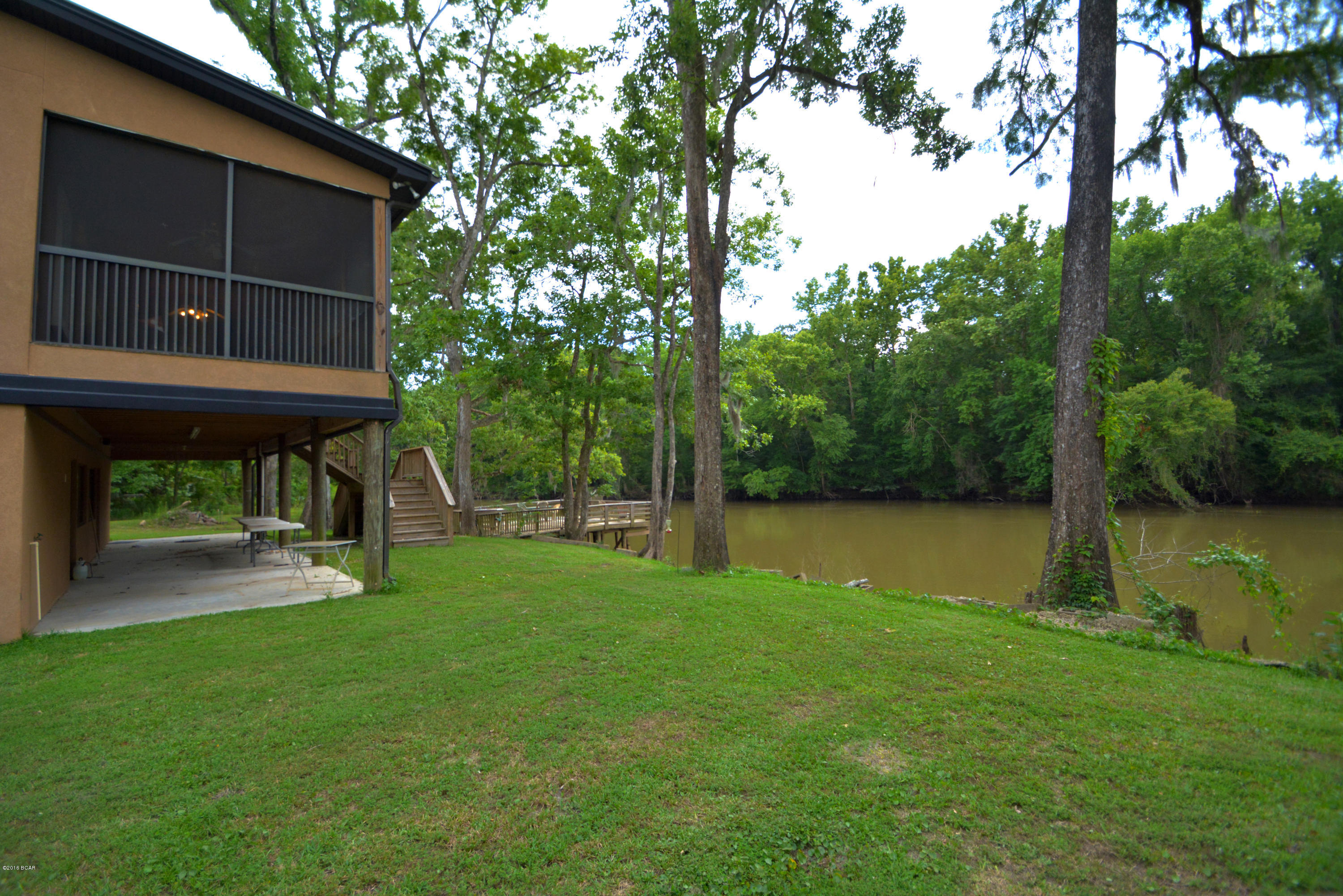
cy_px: 448
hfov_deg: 53.1
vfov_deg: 36.9
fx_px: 1343
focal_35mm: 36
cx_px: 672
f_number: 29
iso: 100
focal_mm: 24
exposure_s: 1/50
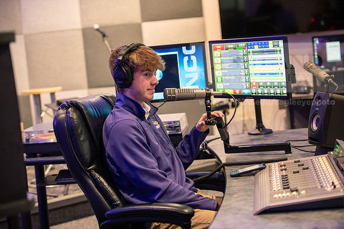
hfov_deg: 28.8
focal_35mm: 70
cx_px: 172
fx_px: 669
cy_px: 114
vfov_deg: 19.5
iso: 2000
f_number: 2.8
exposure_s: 1/80
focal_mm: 70
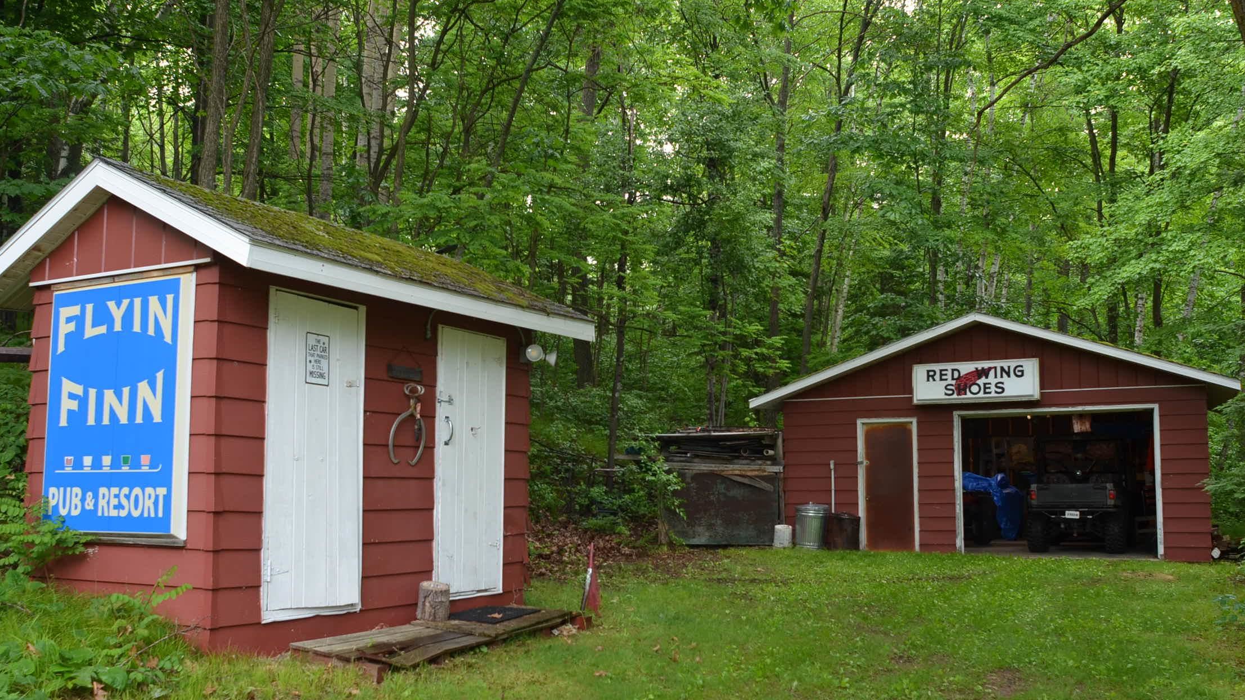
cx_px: 595
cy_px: 411
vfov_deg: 33.6
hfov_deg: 56.6
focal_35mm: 35
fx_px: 1155
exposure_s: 1/125
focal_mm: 20
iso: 400
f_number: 5.6
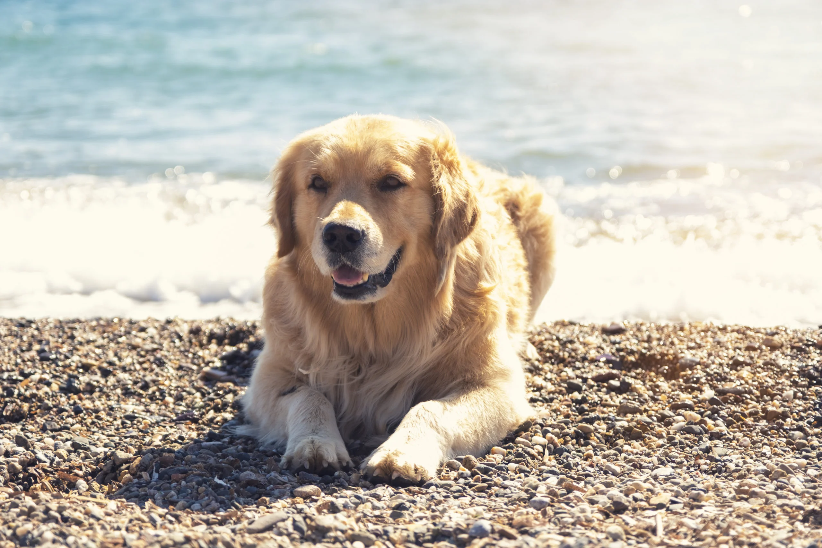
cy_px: 274
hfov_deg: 23.9
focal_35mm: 85
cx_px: 411
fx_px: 1941
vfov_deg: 16.1
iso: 80
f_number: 4
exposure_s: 1/400
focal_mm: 56.5
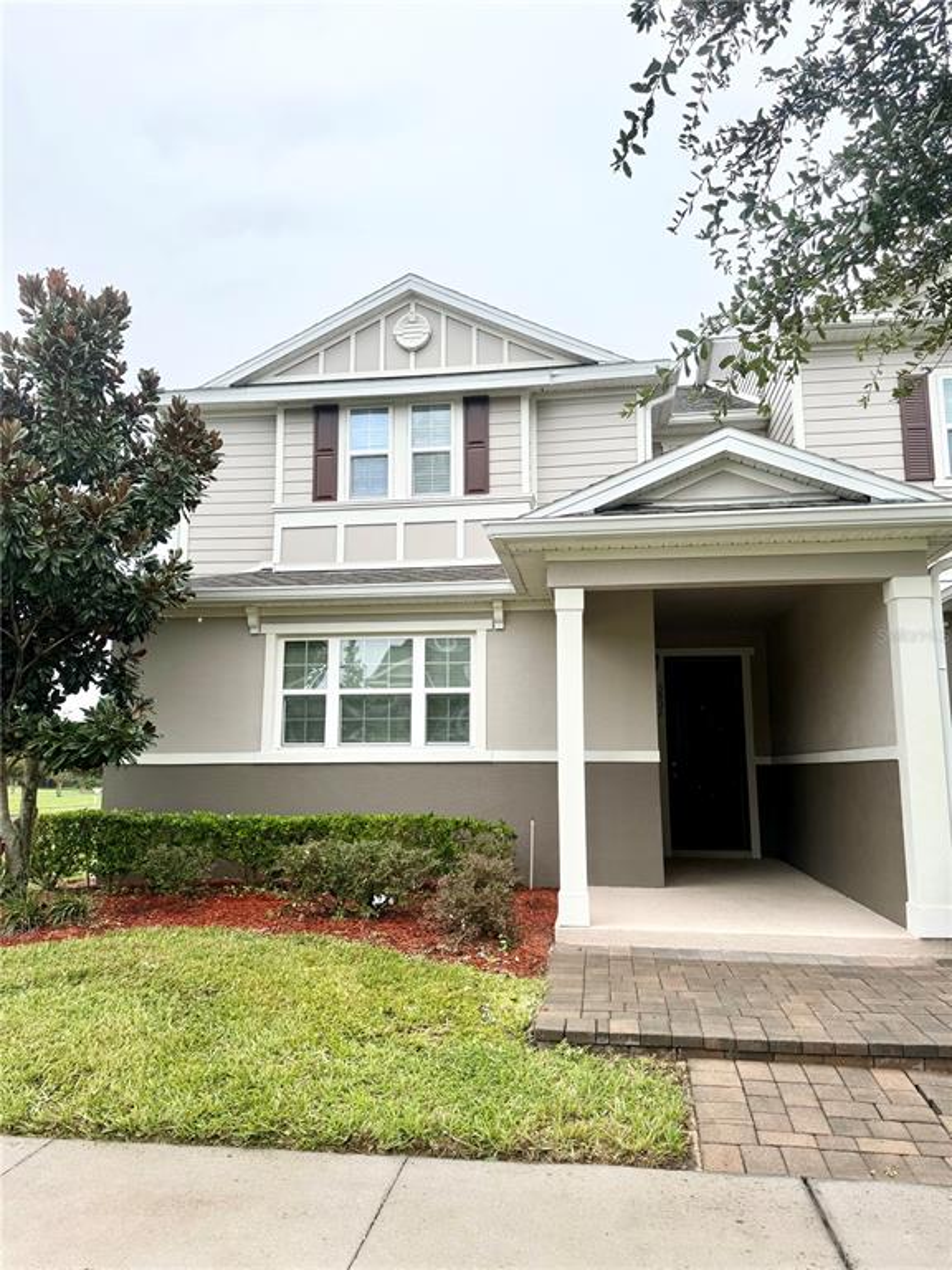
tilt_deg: +11.0
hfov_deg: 56.8
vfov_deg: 71.6
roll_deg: +0.4
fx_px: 880
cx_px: 476
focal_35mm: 24
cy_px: 635
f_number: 1.78
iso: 80
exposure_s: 1/979
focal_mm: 6.76
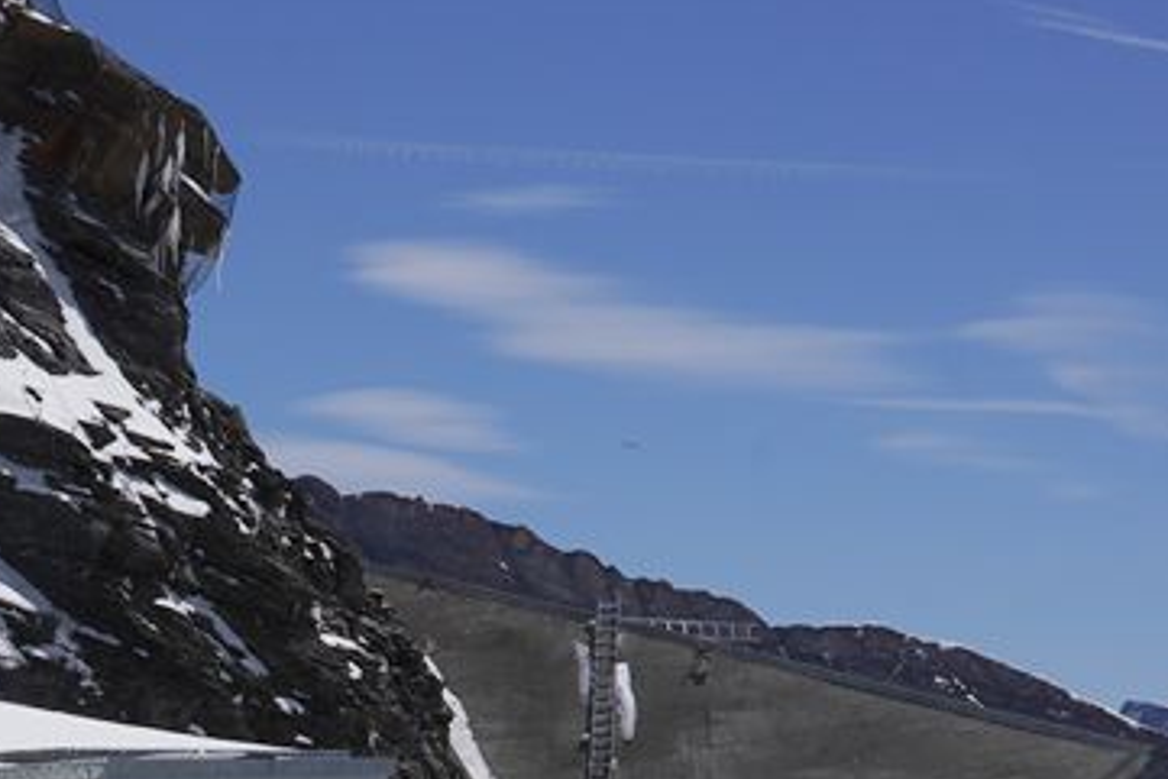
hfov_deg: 14.6
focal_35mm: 133
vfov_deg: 9.8
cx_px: -440
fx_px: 4317
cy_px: 1367
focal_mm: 24
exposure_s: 1/250
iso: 100
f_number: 20
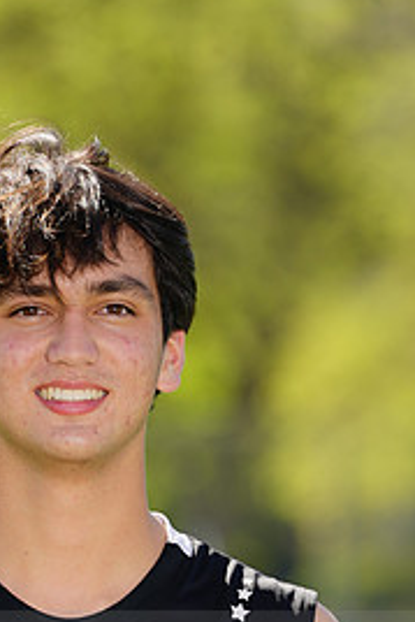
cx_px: 31
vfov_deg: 2.9
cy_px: 643
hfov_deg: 2.0
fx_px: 12105
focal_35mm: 701
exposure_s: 1/200
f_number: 6.3
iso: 64
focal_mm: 324
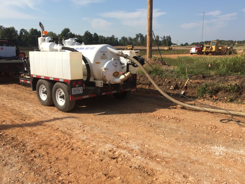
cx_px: 128
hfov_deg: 56.8
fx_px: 226
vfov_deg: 44.2
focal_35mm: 32
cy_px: 93
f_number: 2.2
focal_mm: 4.12
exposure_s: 1/2564
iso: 32
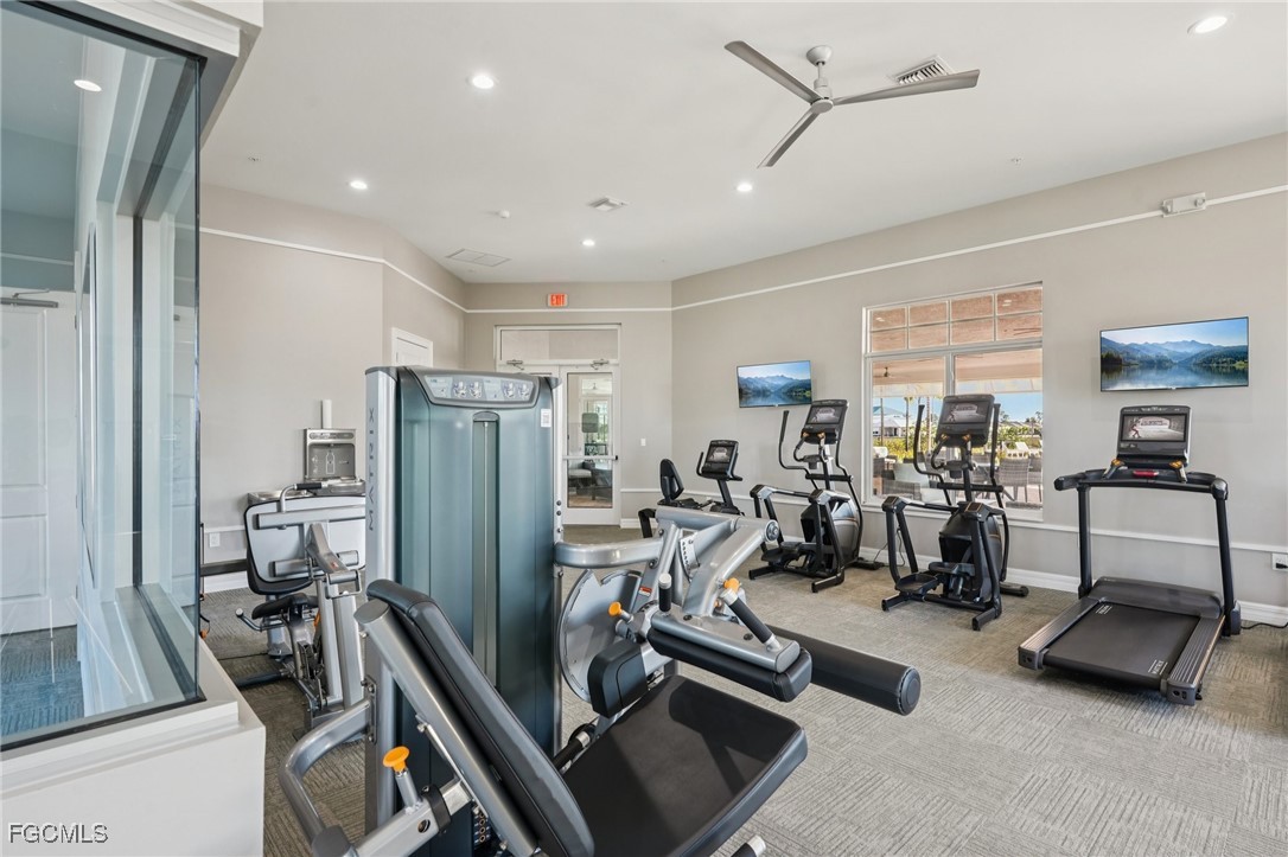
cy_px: 428
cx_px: 644
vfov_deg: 67.3
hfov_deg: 90.0
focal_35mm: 18
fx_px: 644
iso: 400
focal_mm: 18
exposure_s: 1/20
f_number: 8
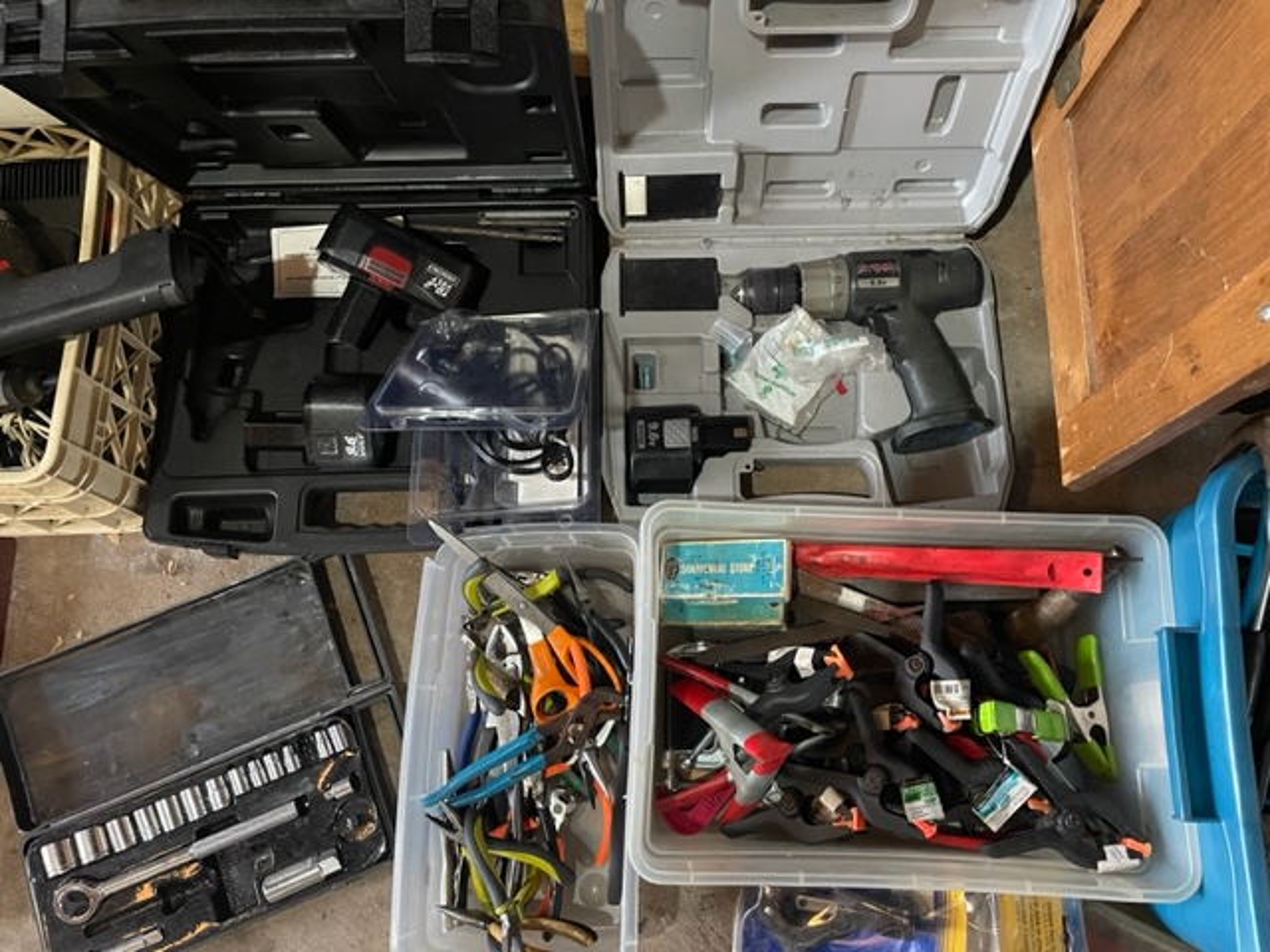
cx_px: 635
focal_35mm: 26
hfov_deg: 67.3
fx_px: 954
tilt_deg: -75.6
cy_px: 476
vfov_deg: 53.1
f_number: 1.6
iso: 800
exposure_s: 1/30
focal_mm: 4.2
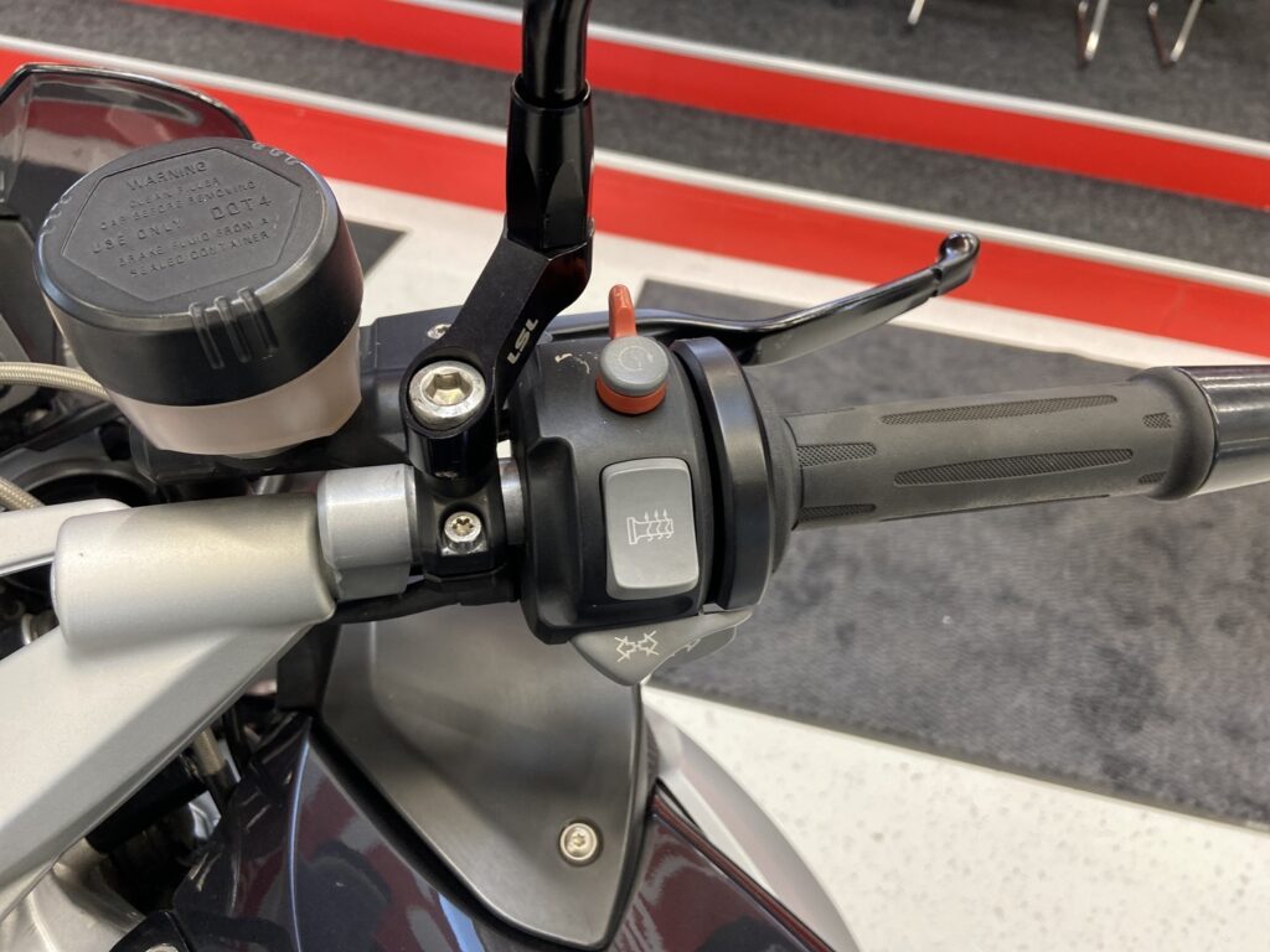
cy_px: 476
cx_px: 635
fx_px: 954
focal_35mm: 26
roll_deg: -7.3
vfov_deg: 53.1
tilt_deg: -43.2
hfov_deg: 67.3
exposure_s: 1/50
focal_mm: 4.25
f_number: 1.8
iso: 125
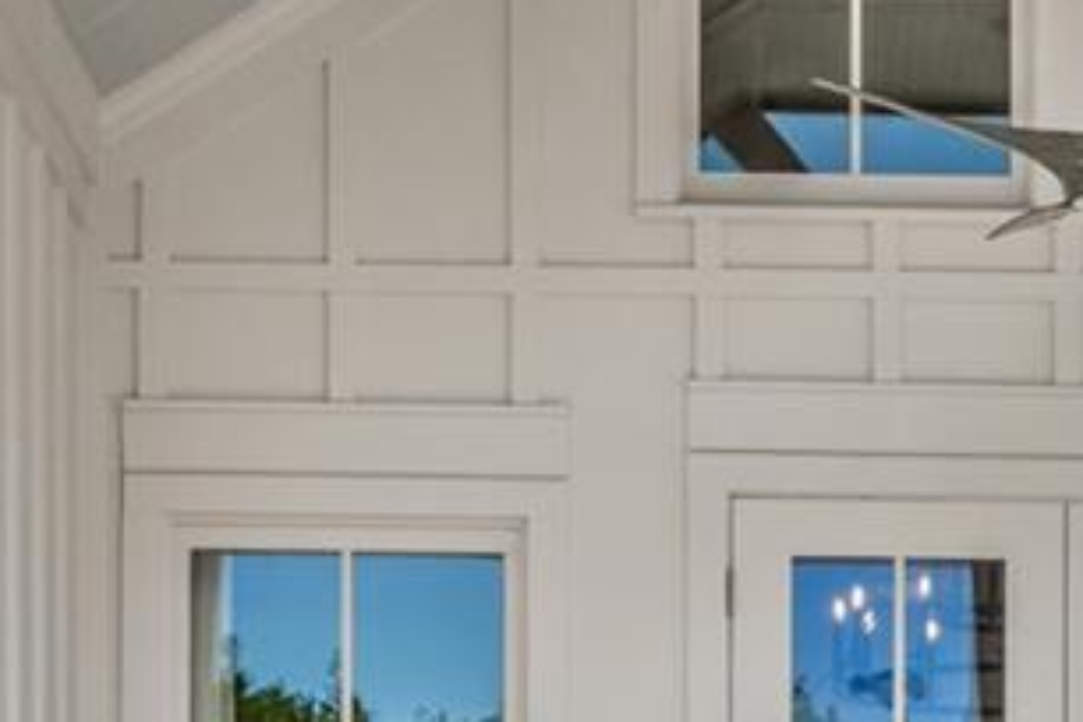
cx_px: 1171
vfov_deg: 7.8
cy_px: 970
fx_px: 5234
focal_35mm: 174
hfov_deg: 11.6
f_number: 9
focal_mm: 35
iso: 250
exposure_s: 1/800
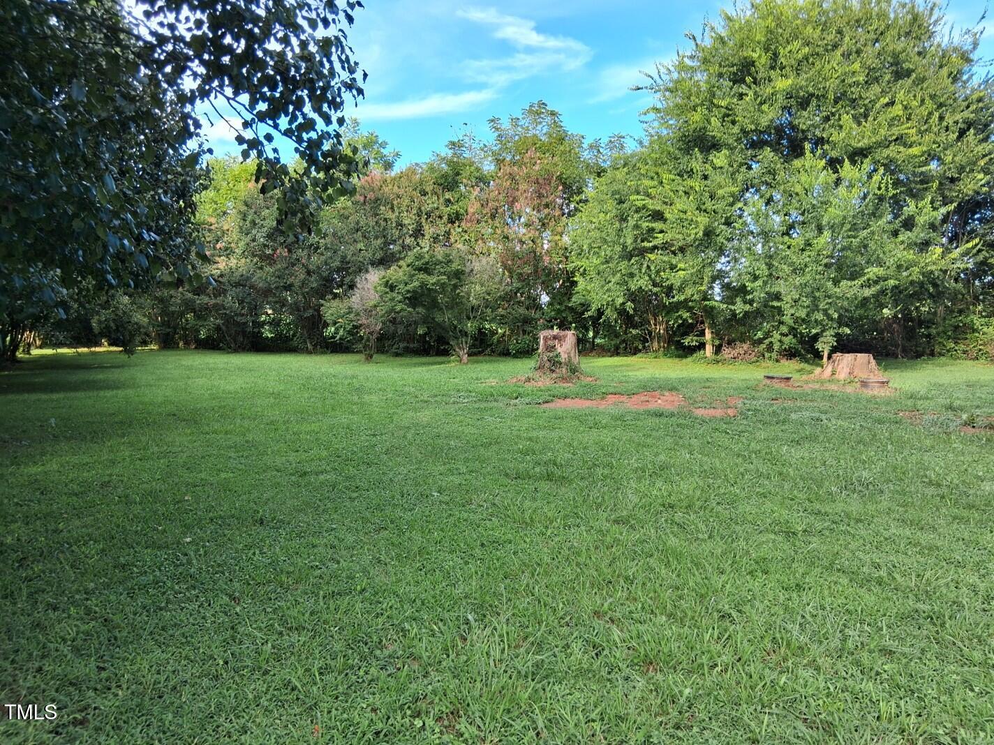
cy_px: 372
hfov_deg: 67.3
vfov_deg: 53.1
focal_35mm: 26
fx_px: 747
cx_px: 497
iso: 25
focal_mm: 3.98
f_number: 1.8
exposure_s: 1/121
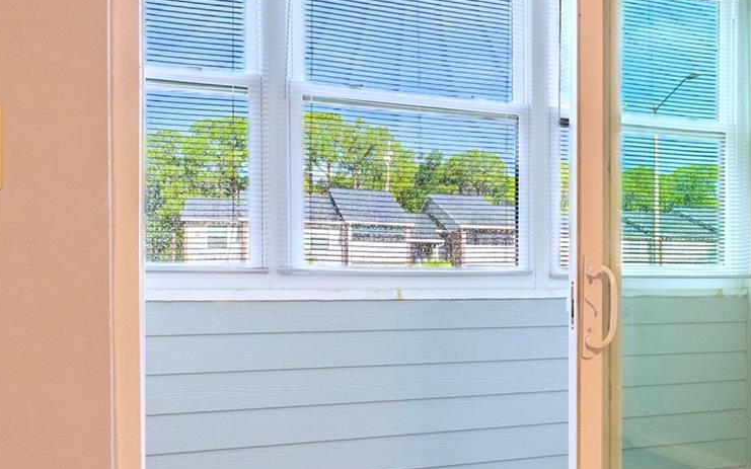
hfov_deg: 55.4
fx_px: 675
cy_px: 259
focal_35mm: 33
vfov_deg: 38.3
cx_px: 560
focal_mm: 10
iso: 100
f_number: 9
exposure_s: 1/60
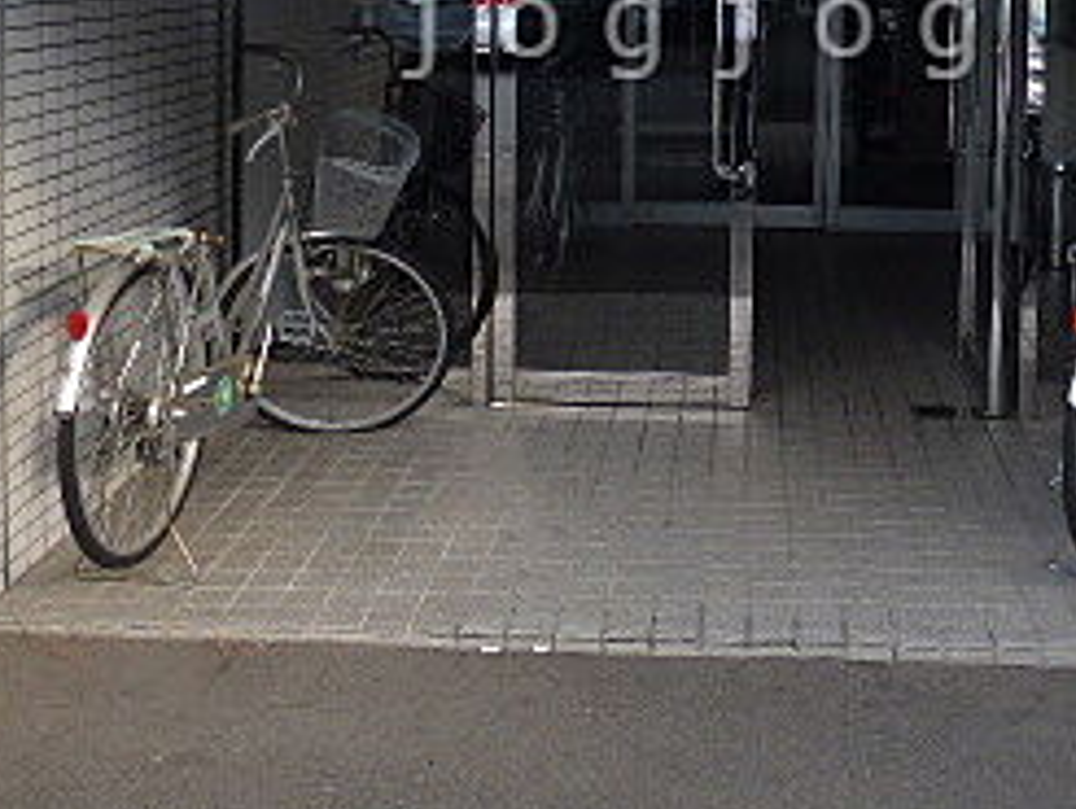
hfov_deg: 36.5
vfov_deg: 26.8
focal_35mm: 52
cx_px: 700
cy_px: 26
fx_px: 1618
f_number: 2.8
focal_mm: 3.58
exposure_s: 1/160
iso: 100
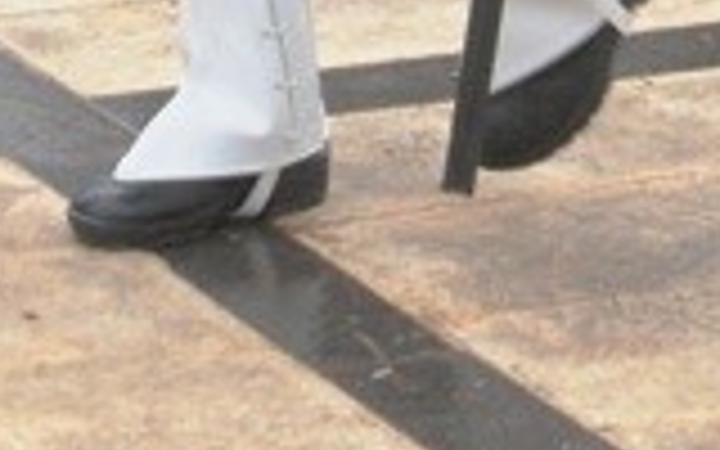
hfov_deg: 7.2
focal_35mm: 293
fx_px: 5749
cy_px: -788
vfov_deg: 4.3
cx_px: 117
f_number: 7.1
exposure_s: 1/200
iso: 500
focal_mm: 30
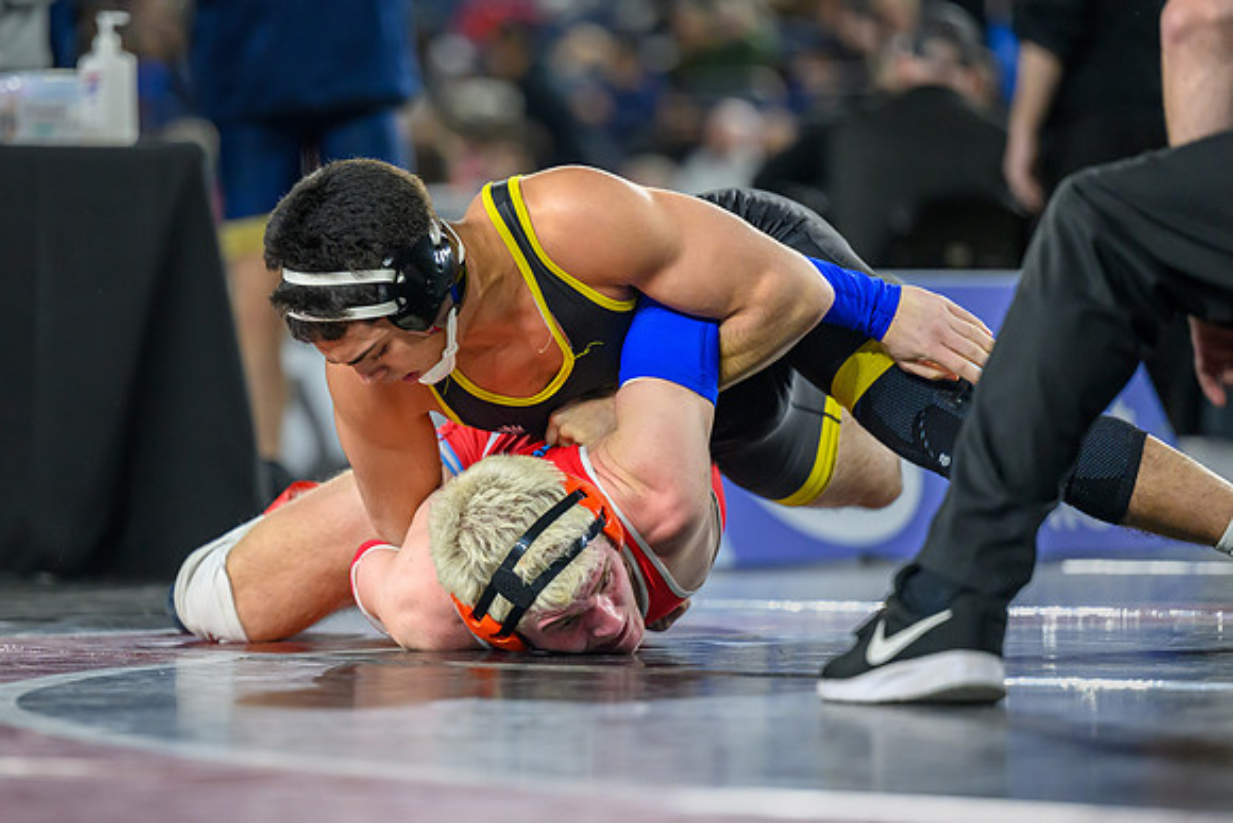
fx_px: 7896
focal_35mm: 231
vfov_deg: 6.0
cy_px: 422
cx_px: 475
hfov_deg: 8.9
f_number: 2.8
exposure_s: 1/800
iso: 2500
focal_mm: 175
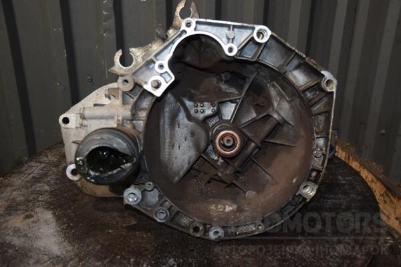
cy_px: 134
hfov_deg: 49.6
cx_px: 200
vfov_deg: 34.2
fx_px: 434
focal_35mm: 39
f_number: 5
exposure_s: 1/60
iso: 800
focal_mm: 26
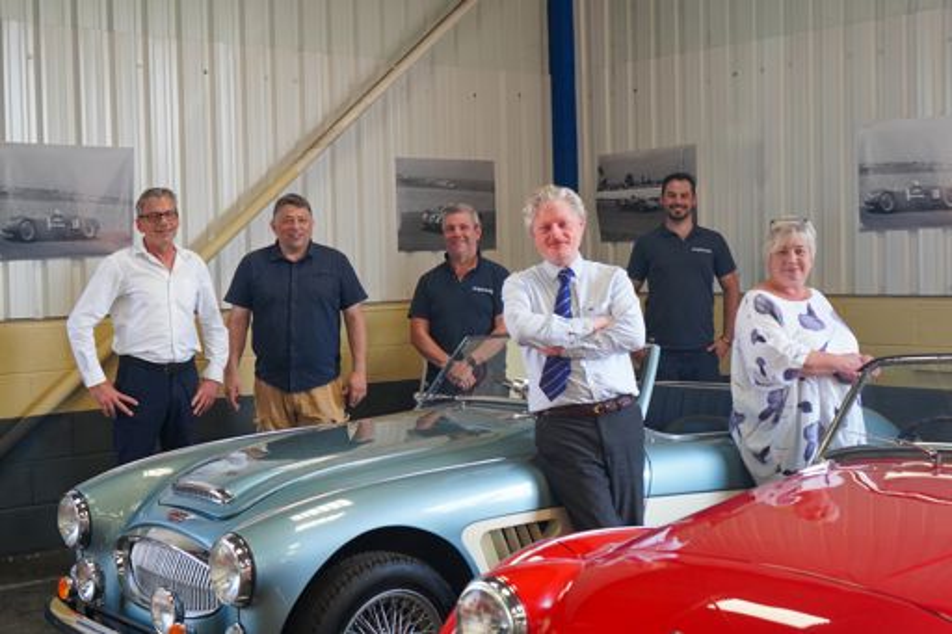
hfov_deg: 43.6
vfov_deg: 29.8
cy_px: 317
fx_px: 1190
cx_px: 476
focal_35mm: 45
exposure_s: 1/160
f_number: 4.5
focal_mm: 45
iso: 1250
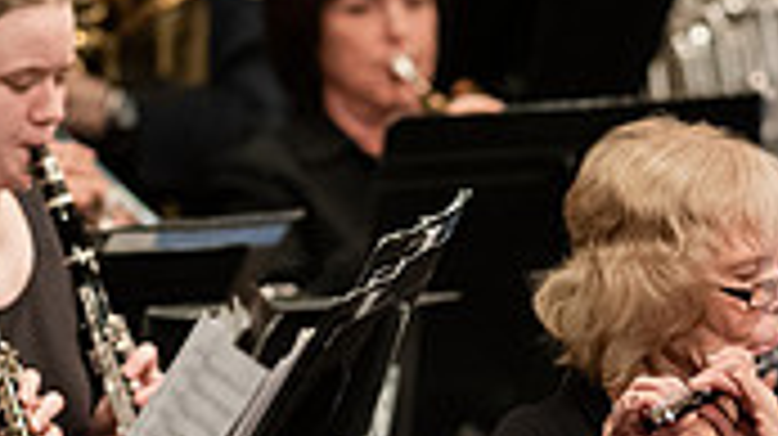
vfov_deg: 1.2
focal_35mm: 1054
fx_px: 21727
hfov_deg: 2.1
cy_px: 546
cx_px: 625
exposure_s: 1/320
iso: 4000
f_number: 3.5
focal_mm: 300
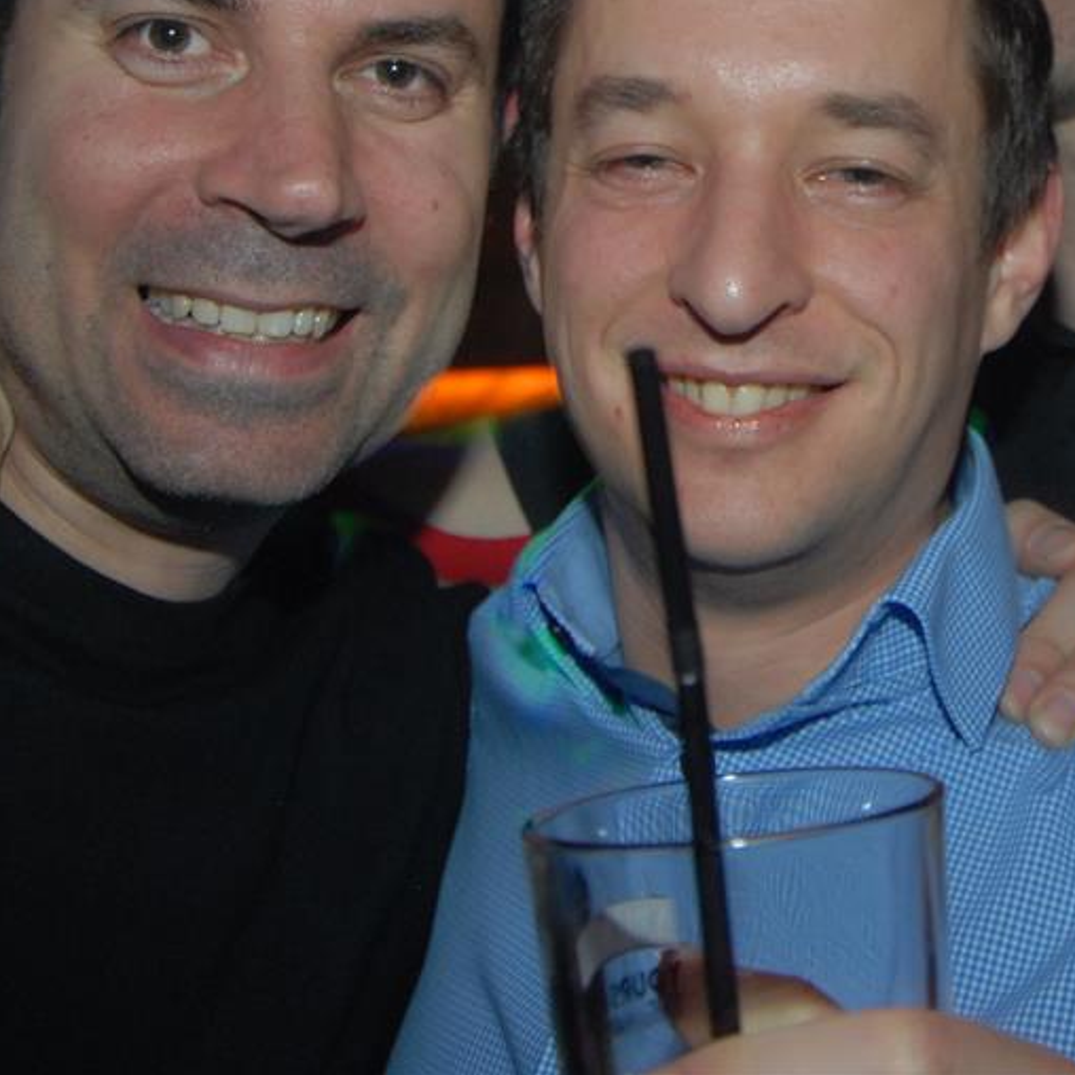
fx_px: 2424
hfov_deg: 24.3
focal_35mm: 69
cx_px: 954
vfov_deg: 24.7
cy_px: 265
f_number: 5.6
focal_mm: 24
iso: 400
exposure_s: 1/3
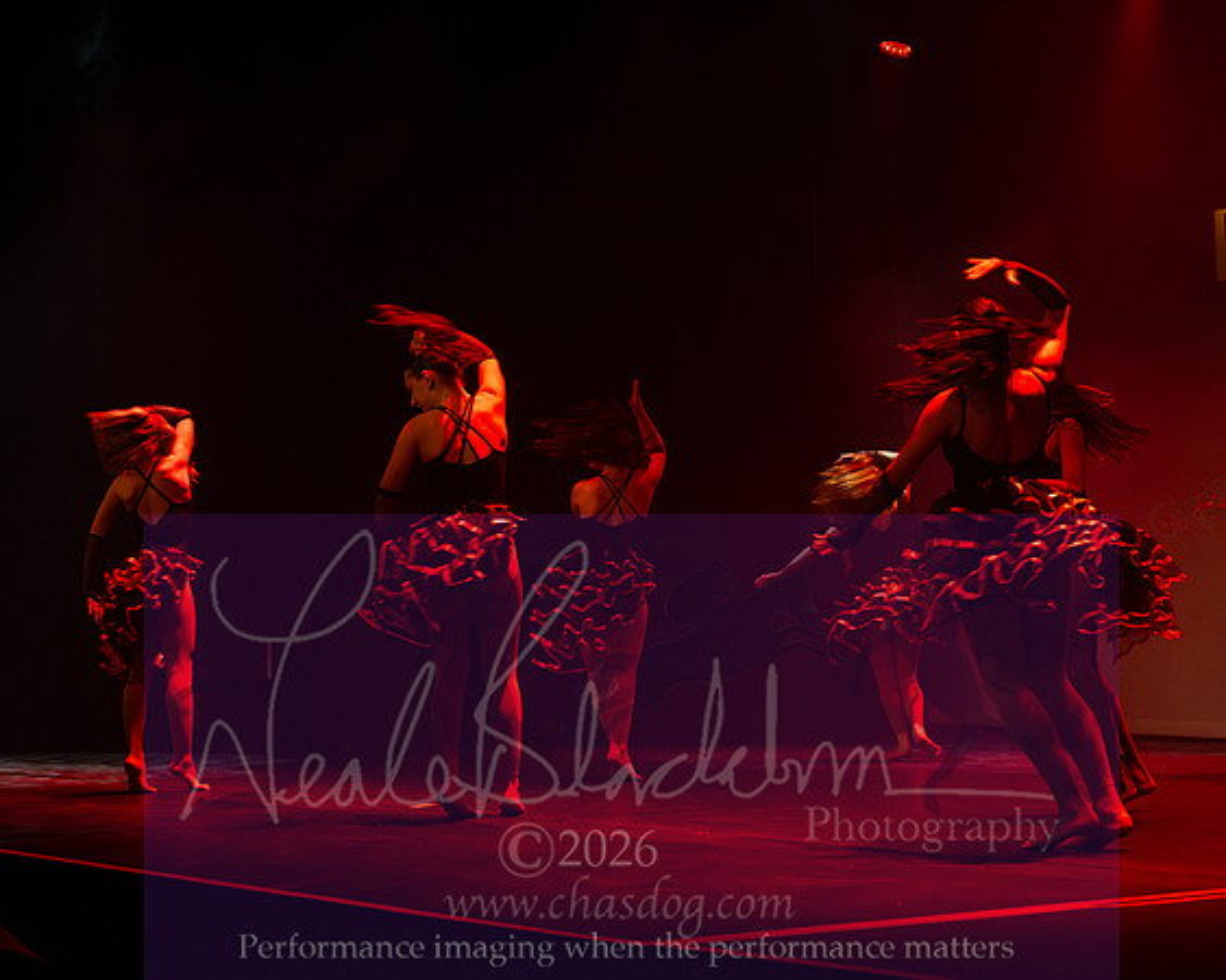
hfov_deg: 28.6
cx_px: 534
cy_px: 408
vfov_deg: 23.1
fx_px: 2399
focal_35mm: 66
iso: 4000
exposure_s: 1/200
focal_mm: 50
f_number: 5
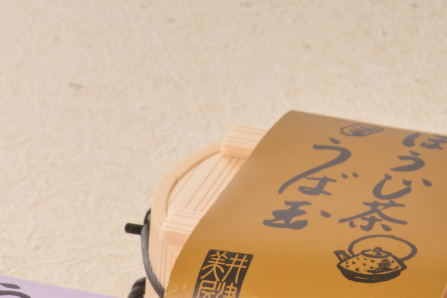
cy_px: 633
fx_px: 3824
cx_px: -194
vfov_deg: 4.4
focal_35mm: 308
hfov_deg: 6.6
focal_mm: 70
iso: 250
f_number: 22
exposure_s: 1/125
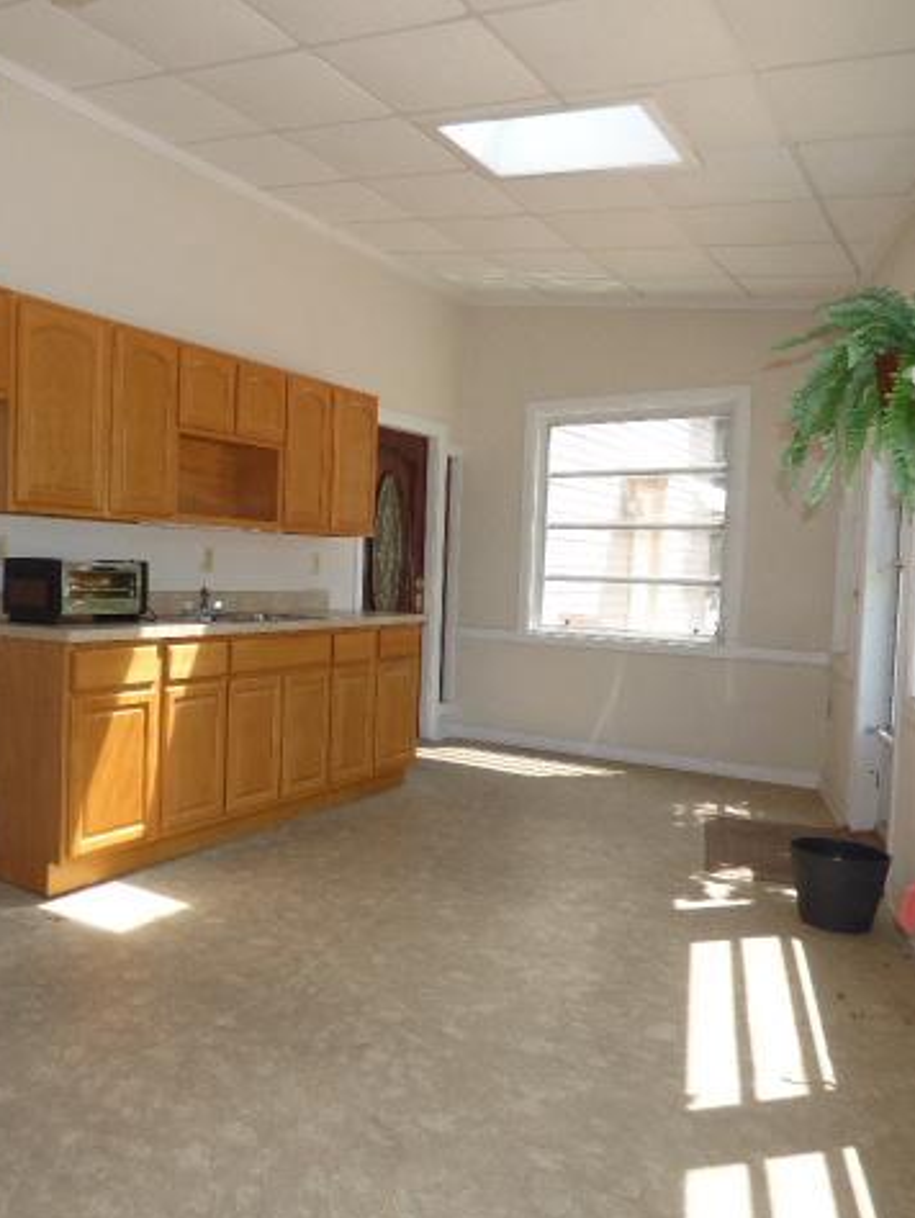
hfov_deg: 49.8
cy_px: 614
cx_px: 257
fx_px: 951
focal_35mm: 27
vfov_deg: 65.3
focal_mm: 3.58
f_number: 2.8
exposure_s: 1/200
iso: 100
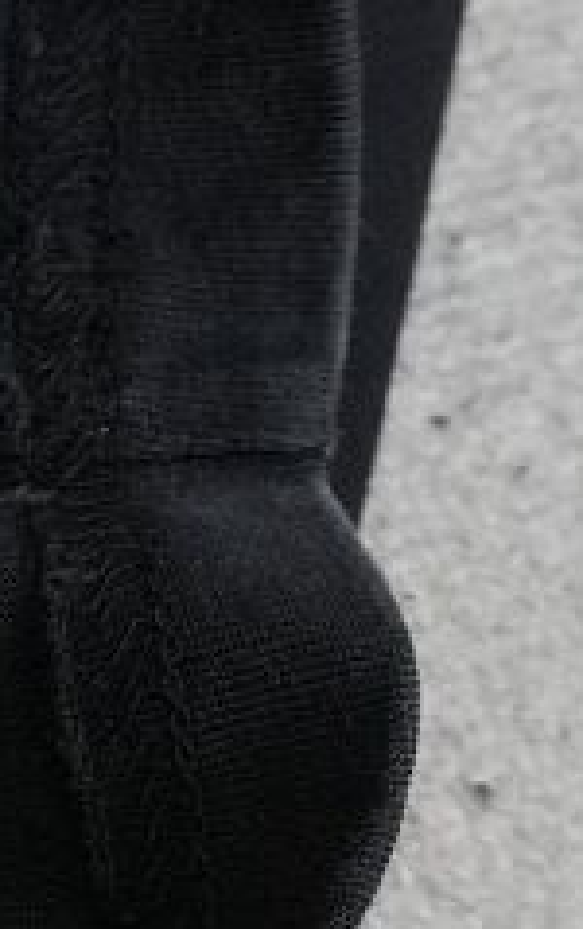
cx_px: -917
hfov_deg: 9.0
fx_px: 3237
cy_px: 663
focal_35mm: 128
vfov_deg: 16.3
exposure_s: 1/160
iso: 1000
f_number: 8
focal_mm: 25
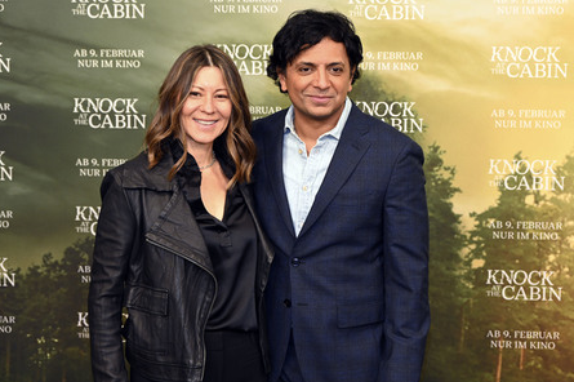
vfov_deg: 17.0
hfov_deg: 25.4
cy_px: 192
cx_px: 287
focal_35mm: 80
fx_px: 1275
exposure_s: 1/200
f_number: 6.3
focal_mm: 79
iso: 1600
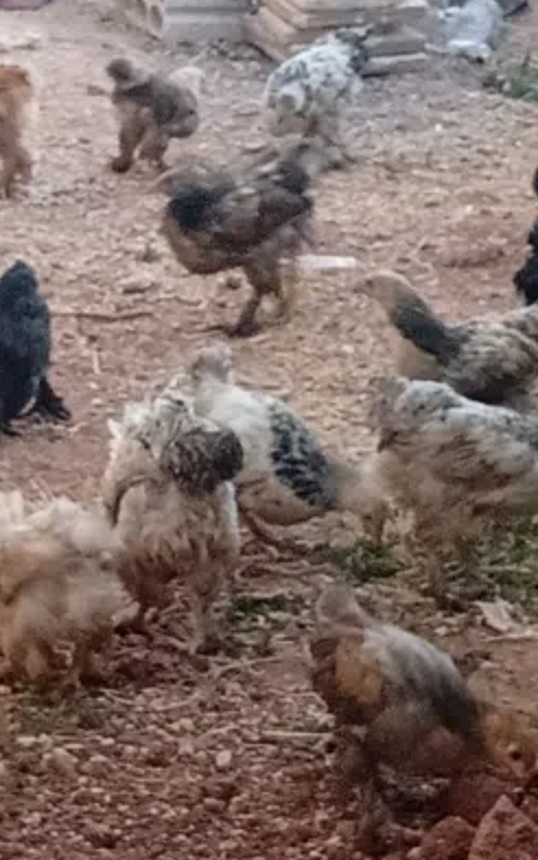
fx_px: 3046
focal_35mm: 130
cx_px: 262
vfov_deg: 16.1
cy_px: 433
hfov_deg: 10.1
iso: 351
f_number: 1.8
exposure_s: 1/33.3
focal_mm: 3.84
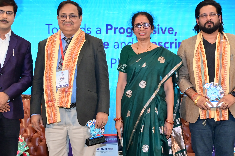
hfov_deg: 25.2
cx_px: 162
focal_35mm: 80
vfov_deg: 17.0
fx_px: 522
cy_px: 109
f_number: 6.3
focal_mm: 31
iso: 1600
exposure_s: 1/125
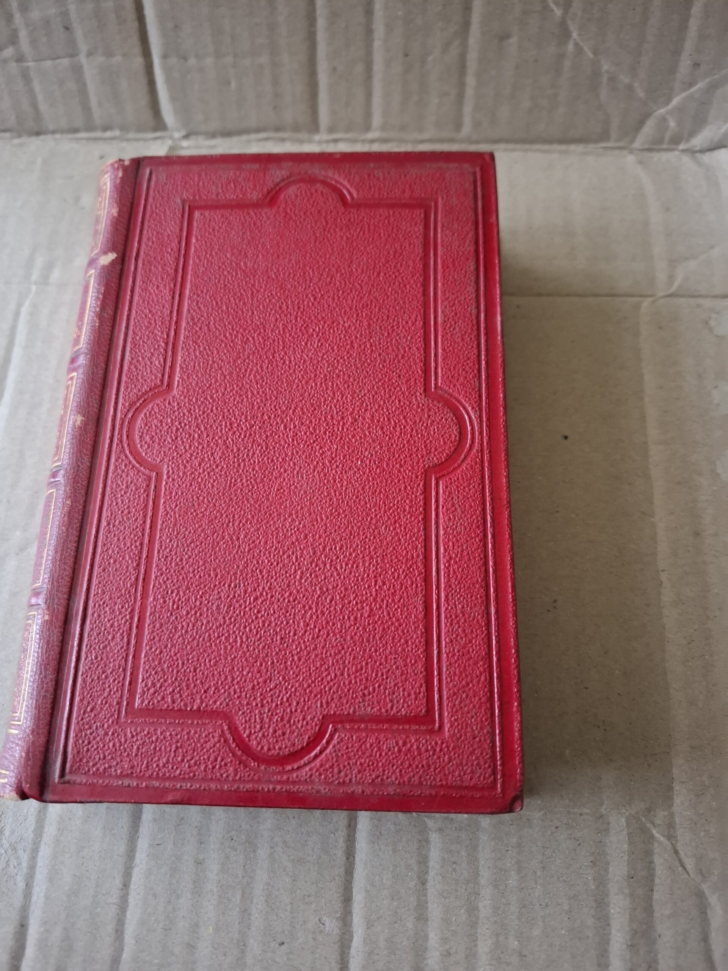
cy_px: 486
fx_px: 645
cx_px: 364
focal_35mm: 23
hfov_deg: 58.9
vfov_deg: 73.9
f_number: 1.8
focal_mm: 5.54
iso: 640
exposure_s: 1/25
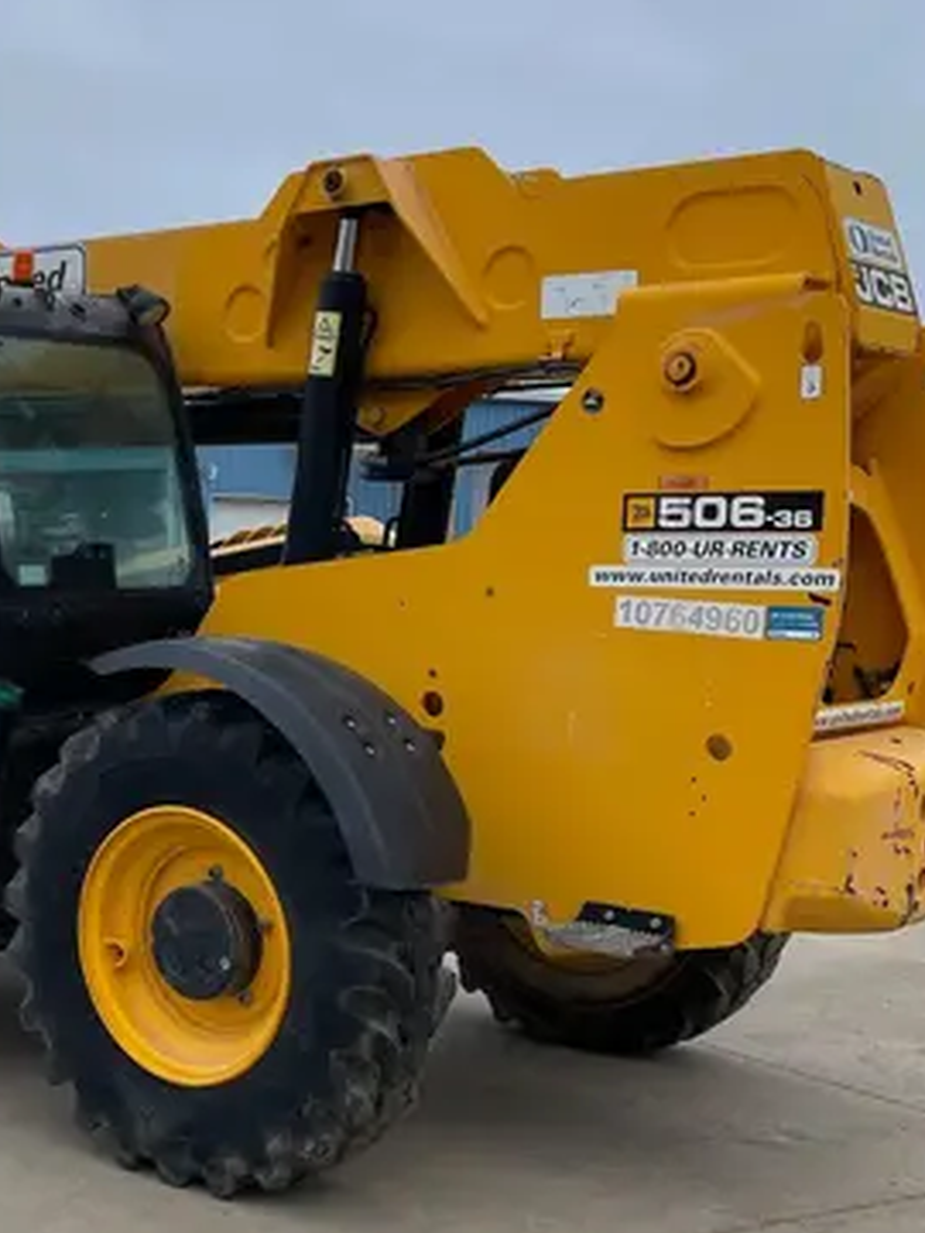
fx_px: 1888
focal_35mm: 53
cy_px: 731
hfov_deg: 26.7
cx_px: 123
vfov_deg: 36.1
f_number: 1.6
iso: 32
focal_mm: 4.2
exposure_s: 1/1261
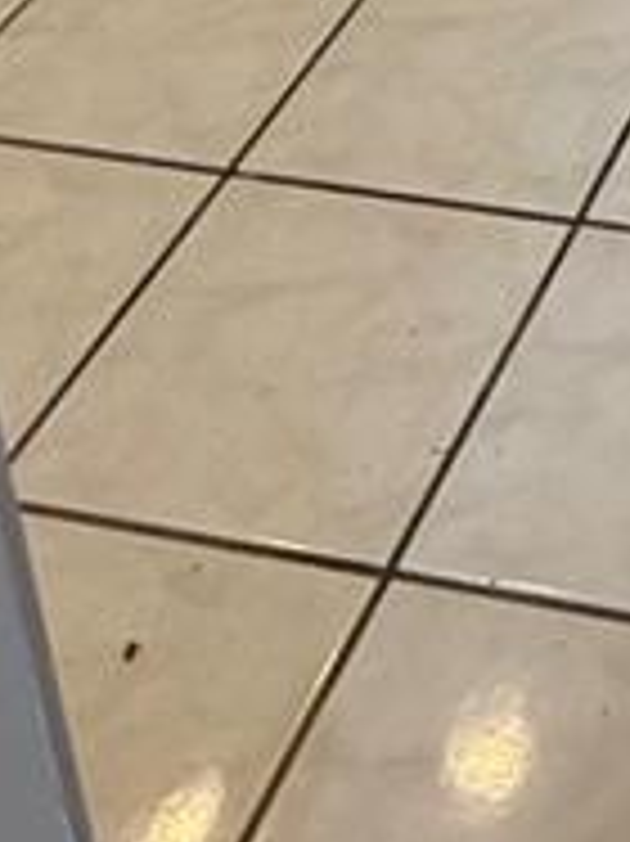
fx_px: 2186
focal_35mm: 90
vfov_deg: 16.6
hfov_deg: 14.9
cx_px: 1008
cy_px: -833
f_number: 2.2
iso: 320
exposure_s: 1/120
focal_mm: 2.22
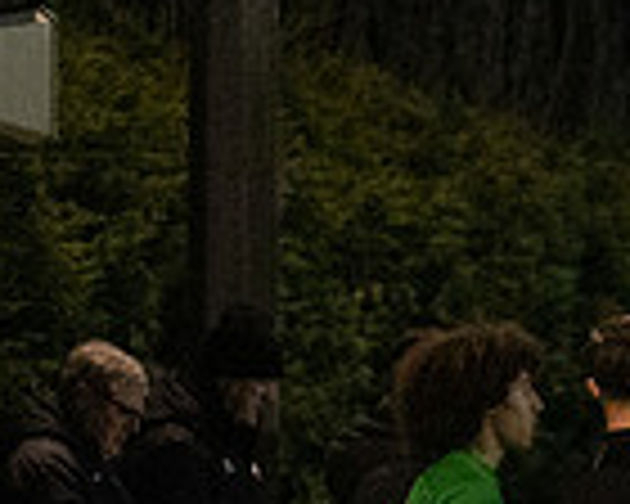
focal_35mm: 1400
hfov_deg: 1.4
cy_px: 637
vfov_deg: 1.1
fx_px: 26104
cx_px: 595
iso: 5000
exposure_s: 1/640
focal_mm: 200
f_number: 2.8
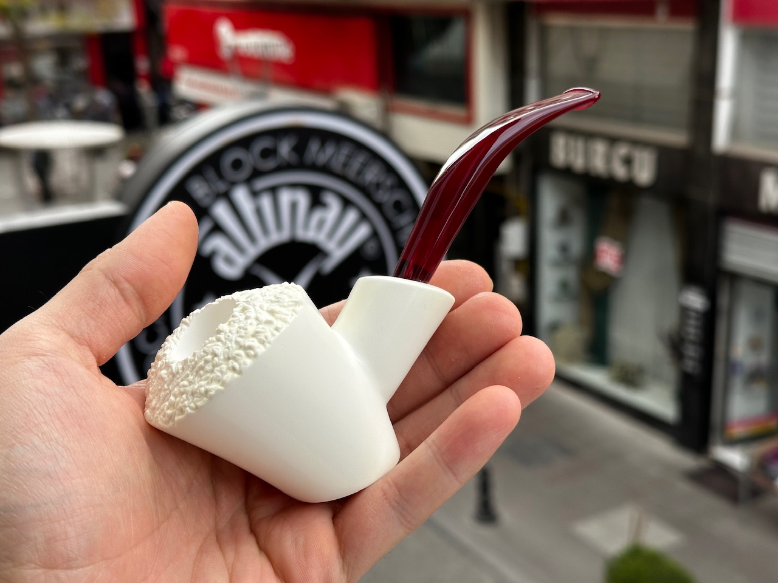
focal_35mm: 48
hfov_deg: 39.7
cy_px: 292
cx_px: 389
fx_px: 1079
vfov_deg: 30.3
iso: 64
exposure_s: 1/858
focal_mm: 6.86
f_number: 1.78
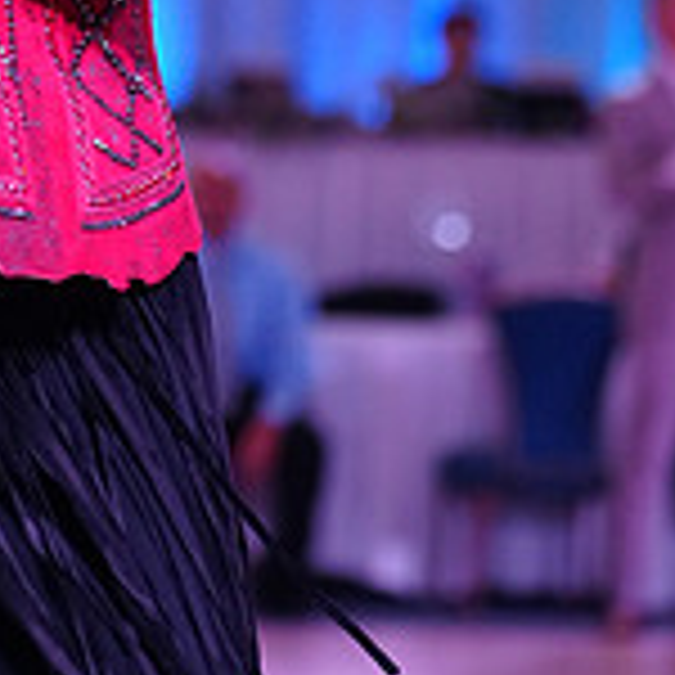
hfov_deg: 7.6
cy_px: -230
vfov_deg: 7.5
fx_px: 5074
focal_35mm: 230
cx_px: -16
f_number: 2.8
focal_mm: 70
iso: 2500
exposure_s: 1/500
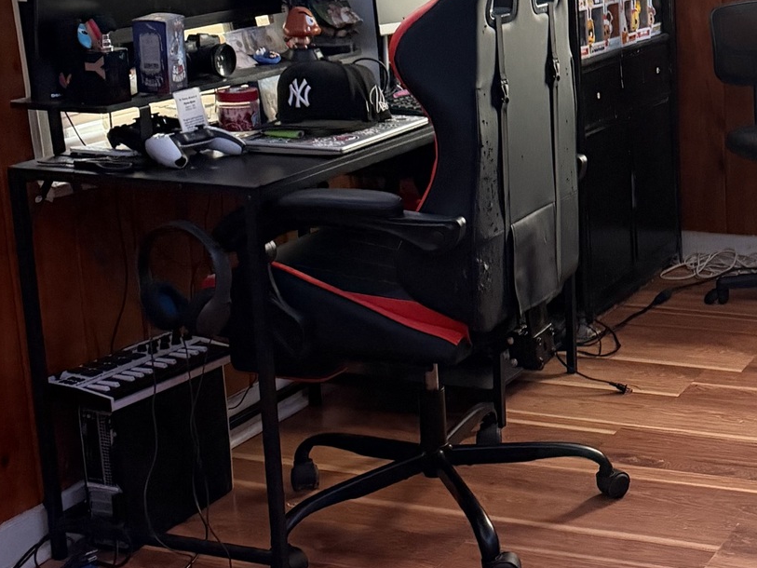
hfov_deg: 26.7
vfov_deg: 21.5
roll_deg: +0.8
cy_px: 185
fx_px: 1487
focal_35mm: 68
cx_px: 795
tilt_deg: -13.0
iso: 800
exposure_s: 1/49
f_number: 1.78
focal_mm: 6.76
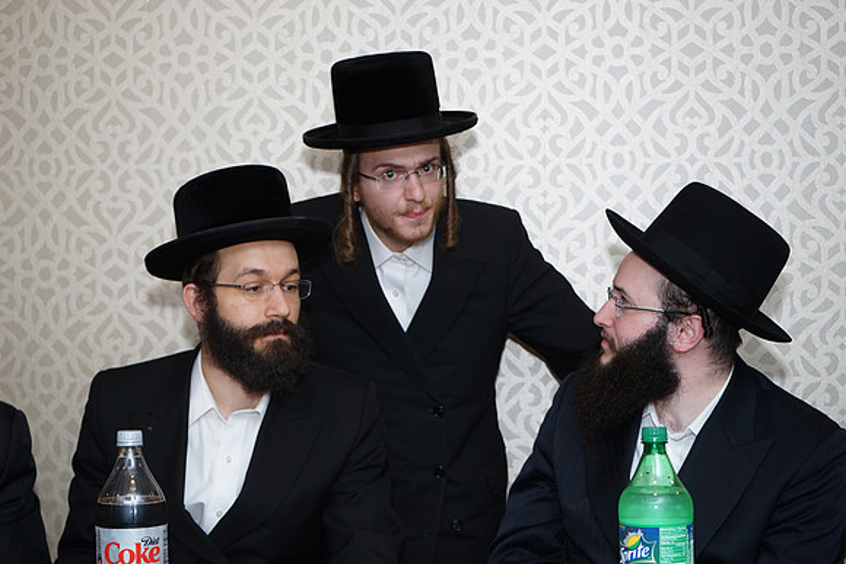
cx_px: 423
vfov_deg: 19.5
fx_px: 1645
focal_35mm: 70
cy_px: 282
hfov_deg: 28.8
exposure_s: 1/125
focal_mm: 70
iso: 640
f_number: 6.3
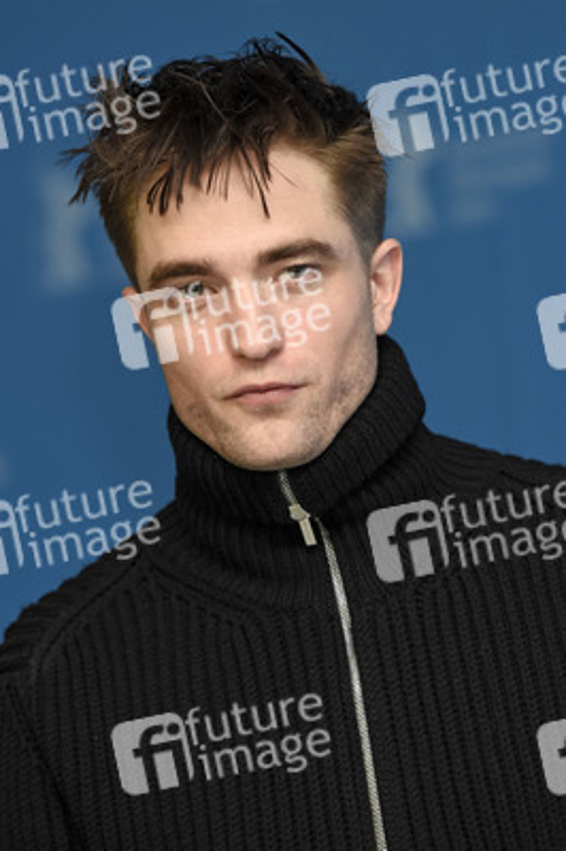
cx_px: 283
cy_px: 426
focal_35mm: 240
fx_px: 5669
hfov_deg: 5.7
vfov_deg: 8.6
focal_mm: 160
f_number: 3.5
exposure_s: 1/320
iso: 800
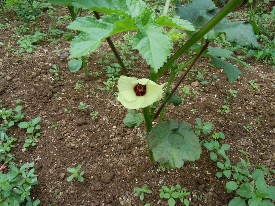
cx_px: 138
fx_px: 238
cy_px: 103
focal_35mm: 30
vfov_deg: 46.8
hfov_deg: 60.0
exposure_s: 1/320
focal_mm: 5.4
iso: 100
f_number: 3.5
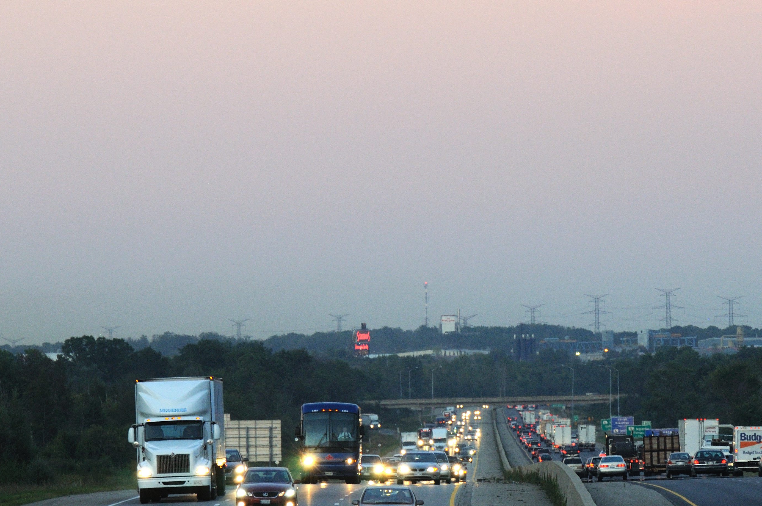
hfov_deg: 4.4
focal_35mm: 464
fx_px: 9809
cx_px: 581
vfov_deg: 3.0
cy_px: 291
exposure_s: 1/60
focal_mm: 200
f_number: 8
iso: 500
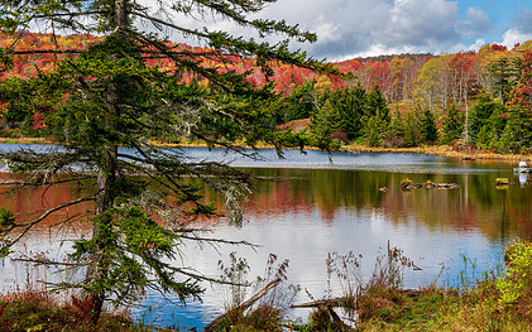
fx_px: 841
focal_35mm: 58
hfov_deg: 35.1
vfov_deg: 22.3
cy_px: 105
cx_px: 302
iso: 100
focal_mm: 27.5
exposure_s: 1/125
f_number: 11
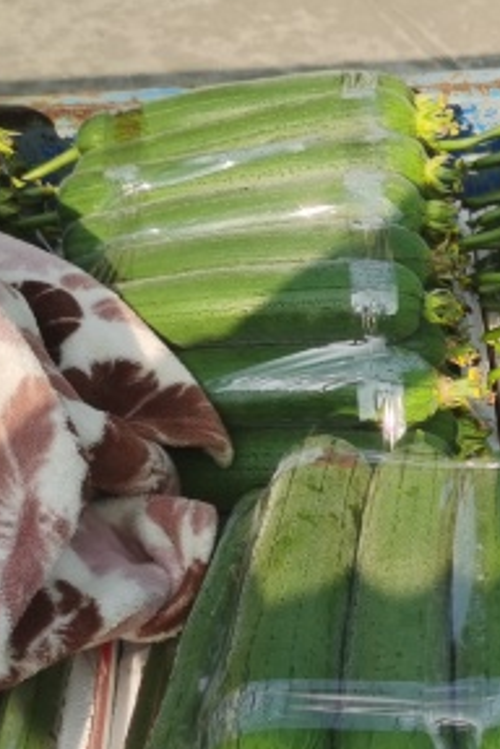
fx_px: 1625
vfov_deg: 25.6
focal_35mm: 78
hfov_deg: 16.8
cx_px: 583
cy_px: 583
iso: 50
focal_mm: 5.58
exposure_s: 1/1821
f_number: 1.8
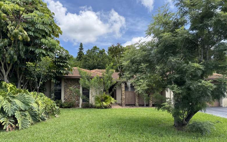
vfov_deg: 47.3
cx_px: 112
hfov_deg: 70.4
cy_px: 85
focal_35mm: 26
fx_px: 161
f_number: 1.78
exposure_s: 1/1261
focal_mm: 6.76
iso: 80
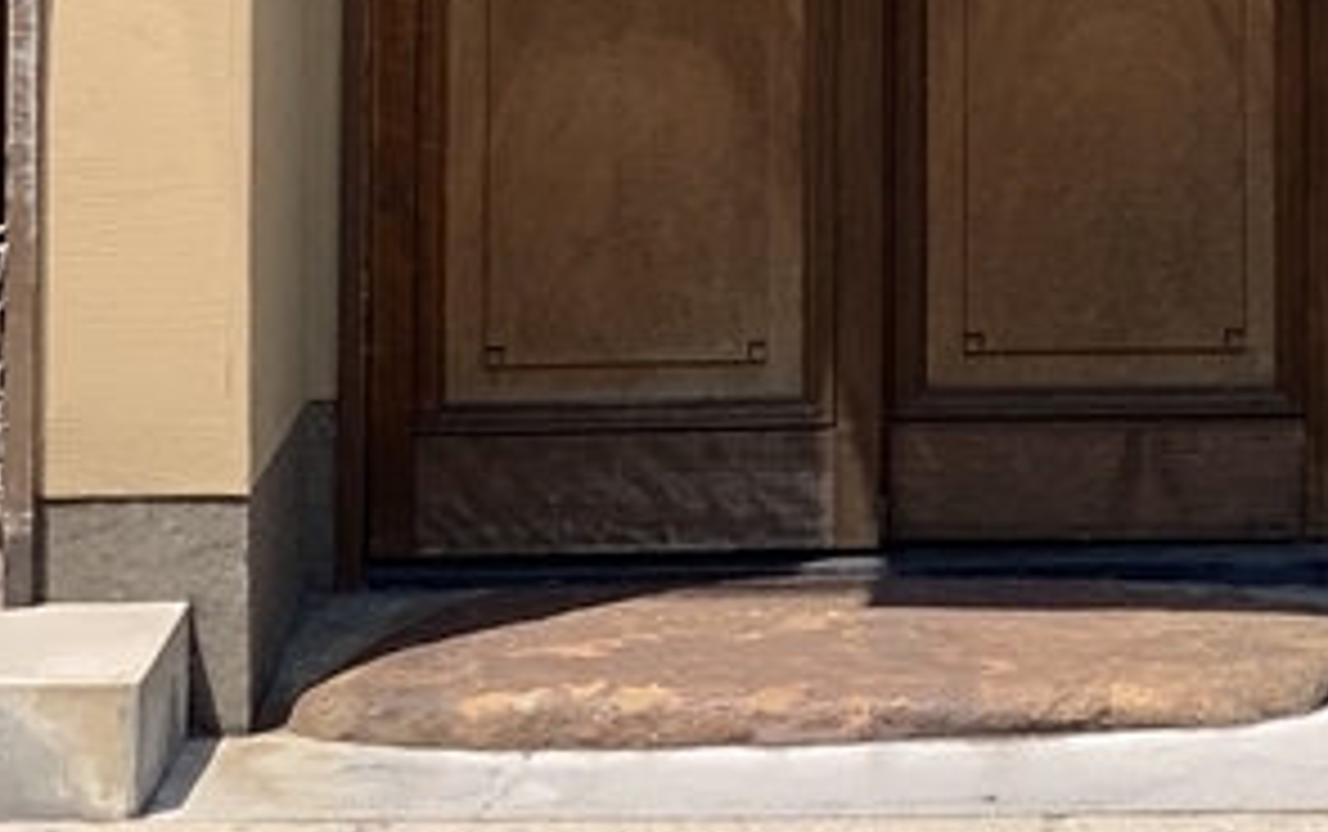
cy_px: -1435
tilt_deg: +5.2
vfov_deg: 5.6
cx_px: 1711
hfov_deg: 9.2
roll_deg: +2.4
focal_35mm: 224
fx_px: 8115
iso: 16
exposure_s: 1/324
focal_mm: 6
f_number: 2.4
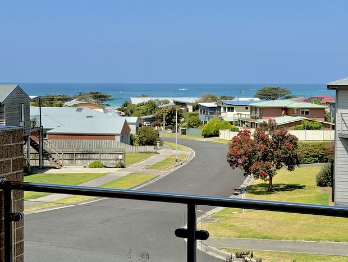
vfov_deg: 30.3
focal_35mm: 48
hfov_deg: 39.6
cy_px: 131
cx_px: 174
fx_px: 483
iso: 64
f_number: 1.78
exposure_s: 1/4329
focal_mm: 6.76
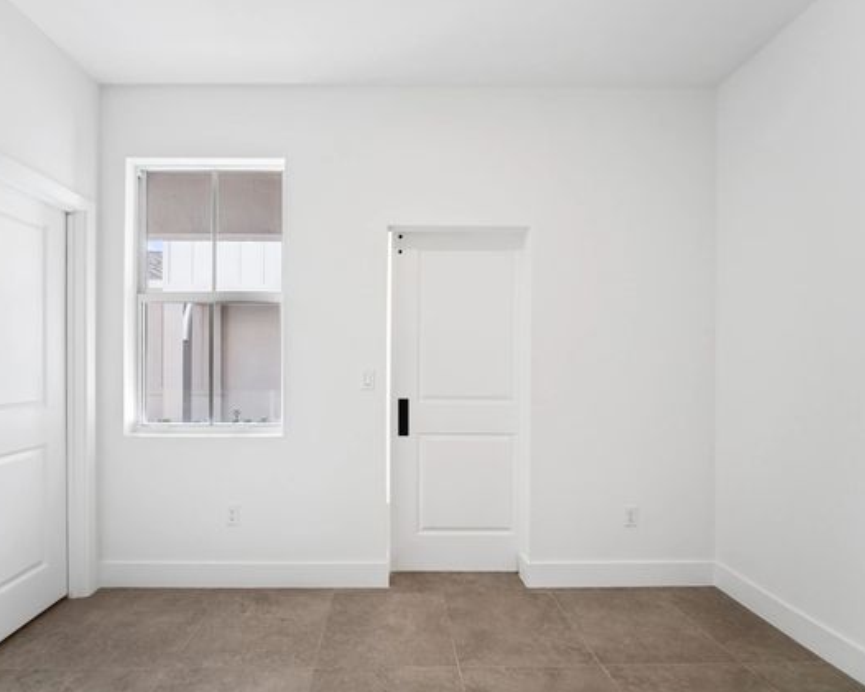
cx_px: 400
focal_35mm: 16
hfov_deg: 92.9
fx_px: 410
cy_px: 346
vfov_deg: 80.4
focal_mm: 14
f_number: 8
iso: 200
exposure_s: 1/40
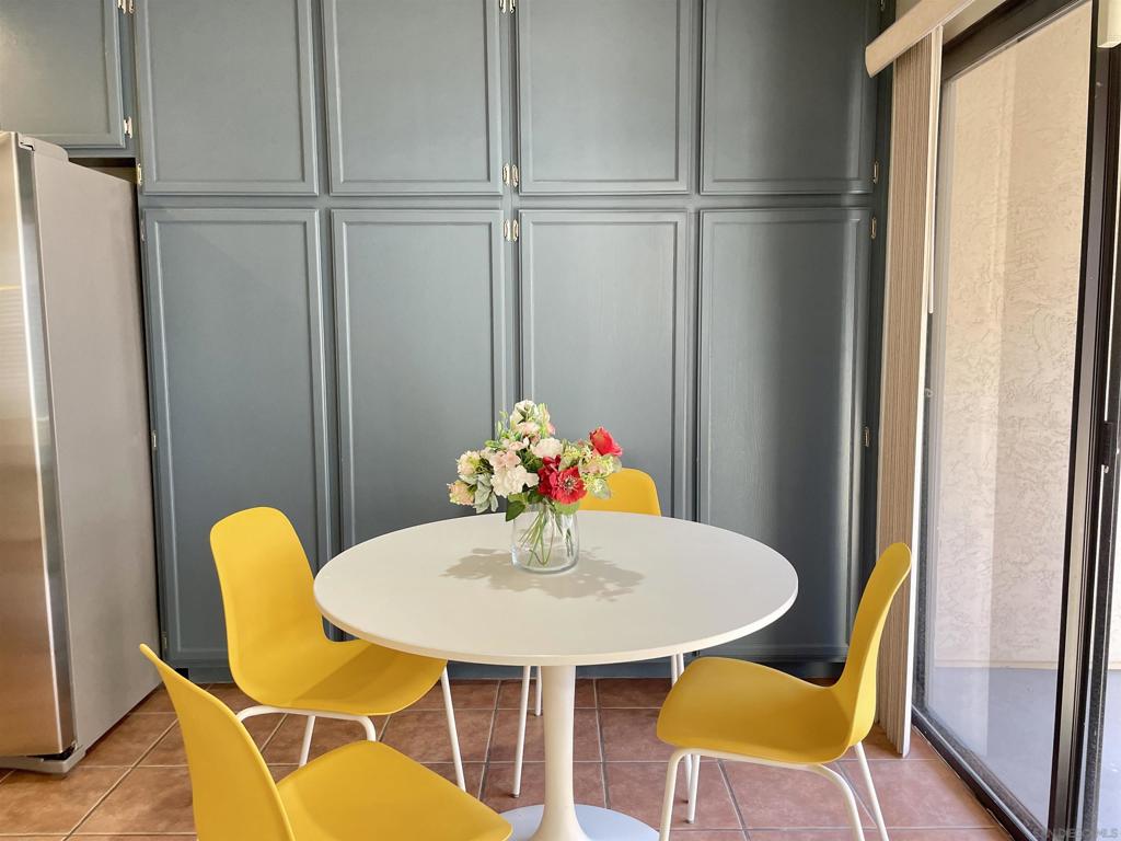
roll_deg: +0.3
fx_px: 842
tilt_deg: -5.9
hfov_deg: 67.3
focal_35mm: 26
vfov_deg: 53.1
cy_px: 420
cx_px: 560
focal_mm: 4.2
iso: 200
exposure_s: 1/60
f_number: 1.6
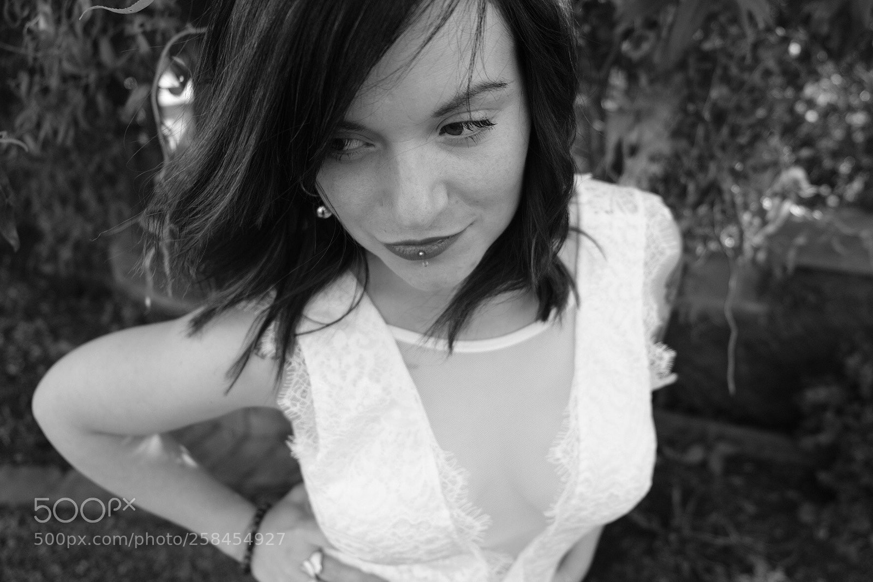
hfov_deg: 65.5
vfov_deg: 46.4
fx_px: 679
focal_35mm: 28
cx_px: 436
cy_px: 291
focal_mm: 18.8
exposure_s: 1/300
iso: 200
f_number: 2.8
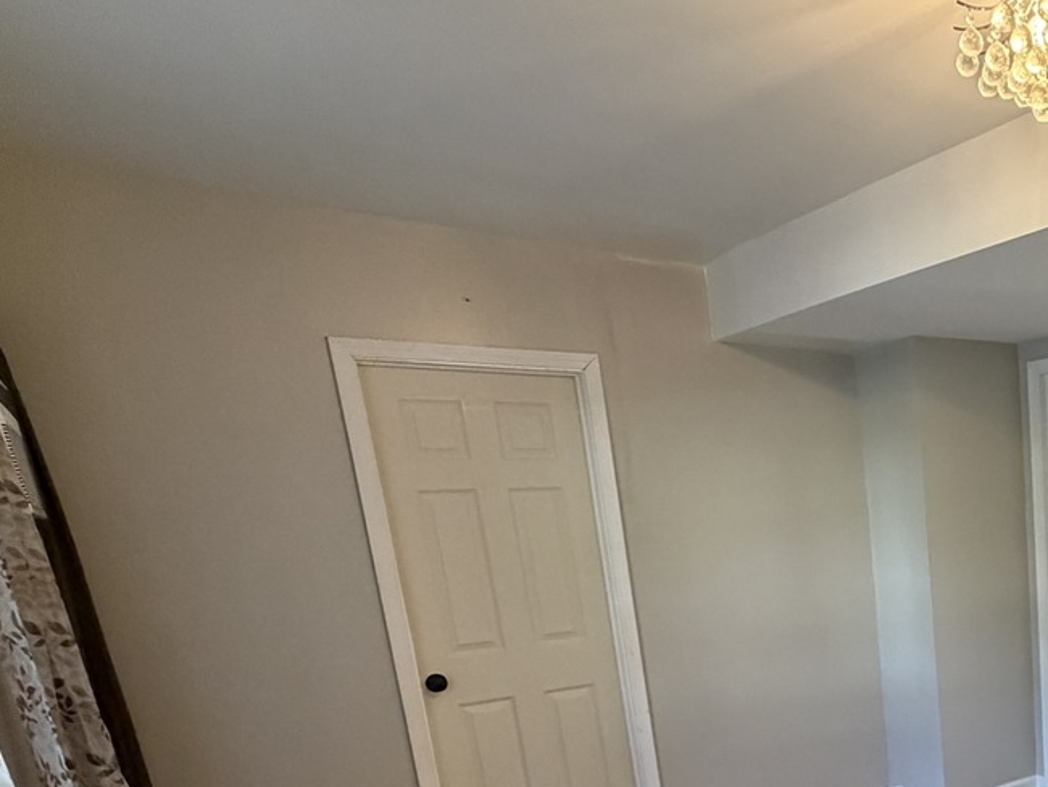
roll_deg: +2.4
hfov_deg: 48.0
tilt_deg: -13.3
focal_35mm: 31
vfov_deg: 41.7
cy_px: 714
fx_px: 939
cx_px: 1053
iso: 400
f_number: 2.2
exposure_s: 1/60
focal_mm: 2.22
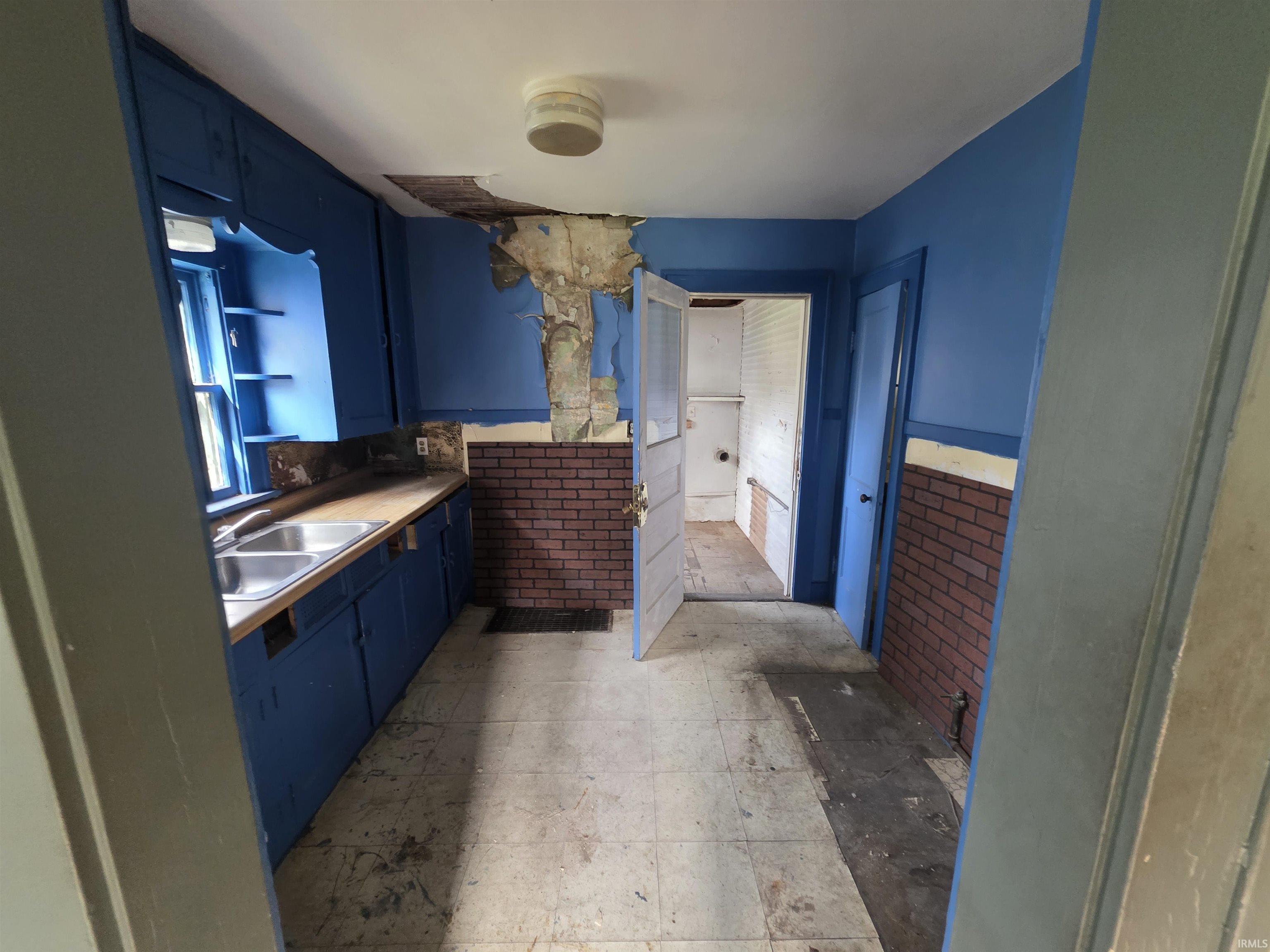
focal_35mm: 13
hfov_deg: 106.2
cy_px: 476
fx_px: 477
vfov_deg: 89.9
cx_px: 635
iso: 500
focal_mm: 2.2
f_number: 1.9
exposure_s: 1/60
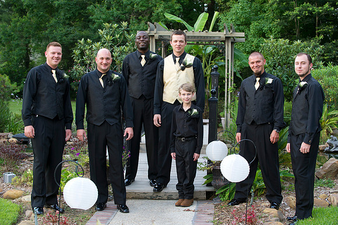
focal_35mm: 75
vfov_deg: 18.2
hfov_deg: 27.0
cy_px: 112
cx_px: 169
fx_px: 704
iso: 800
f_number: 4.5
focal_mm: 75
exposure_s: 1/200
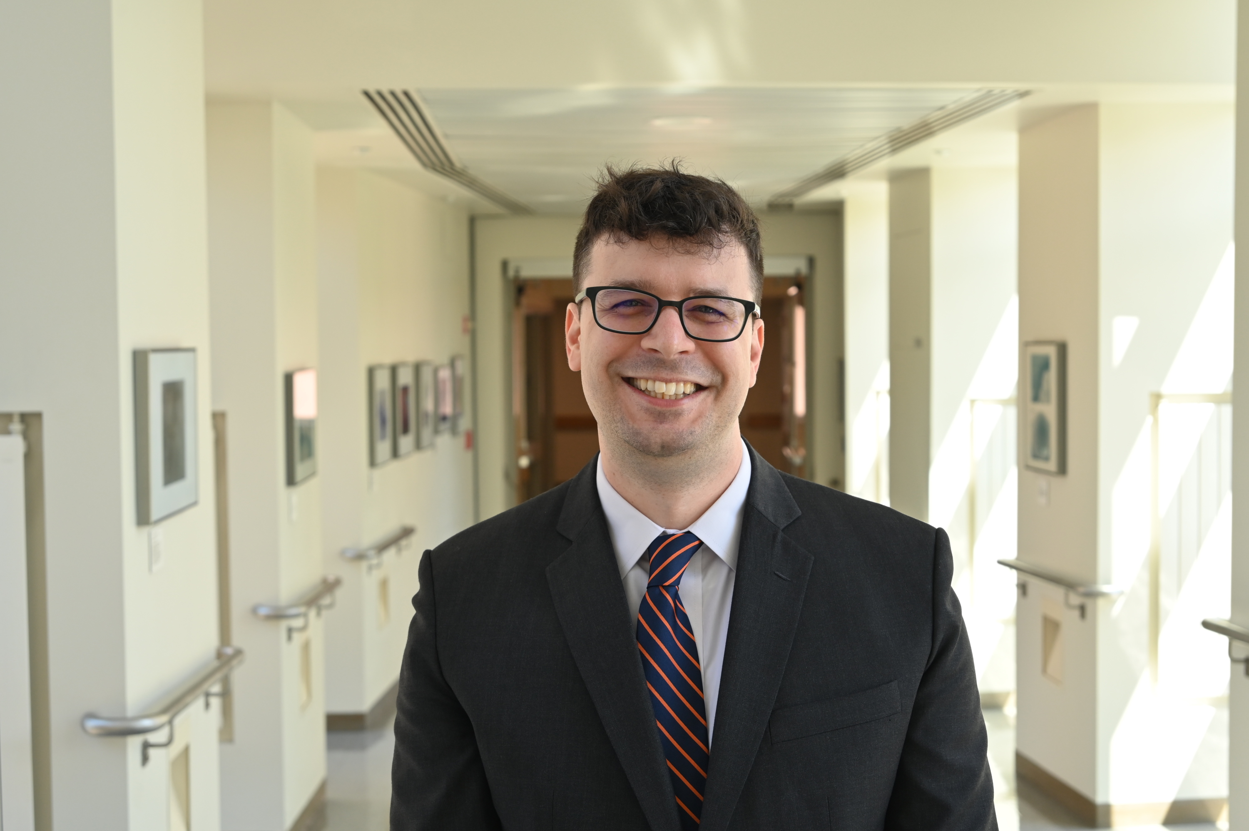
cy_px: 416
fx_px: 1630
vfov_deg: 28.6
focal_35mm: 47
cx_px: 624
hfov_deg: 41.9
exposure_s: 1/125
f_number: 6
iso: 500
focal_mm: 47
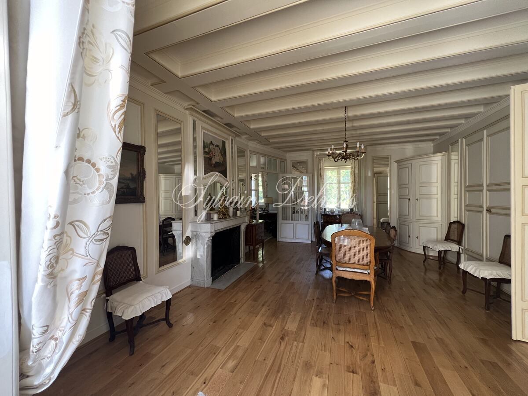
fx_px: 198
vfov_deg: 89.9
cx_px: 264
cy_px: 198
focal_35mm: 13
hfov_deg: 106.2
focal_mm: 1.57
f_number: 1.8
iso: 160
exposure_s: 1/99
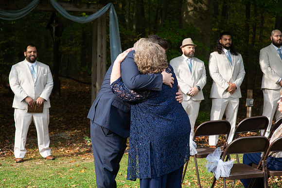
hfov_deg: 23.9
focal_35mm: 85
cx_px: 141
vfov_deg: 16.1
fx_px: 666
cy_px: 94
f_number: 5.6
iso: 640
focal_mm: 85
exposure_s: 1/640
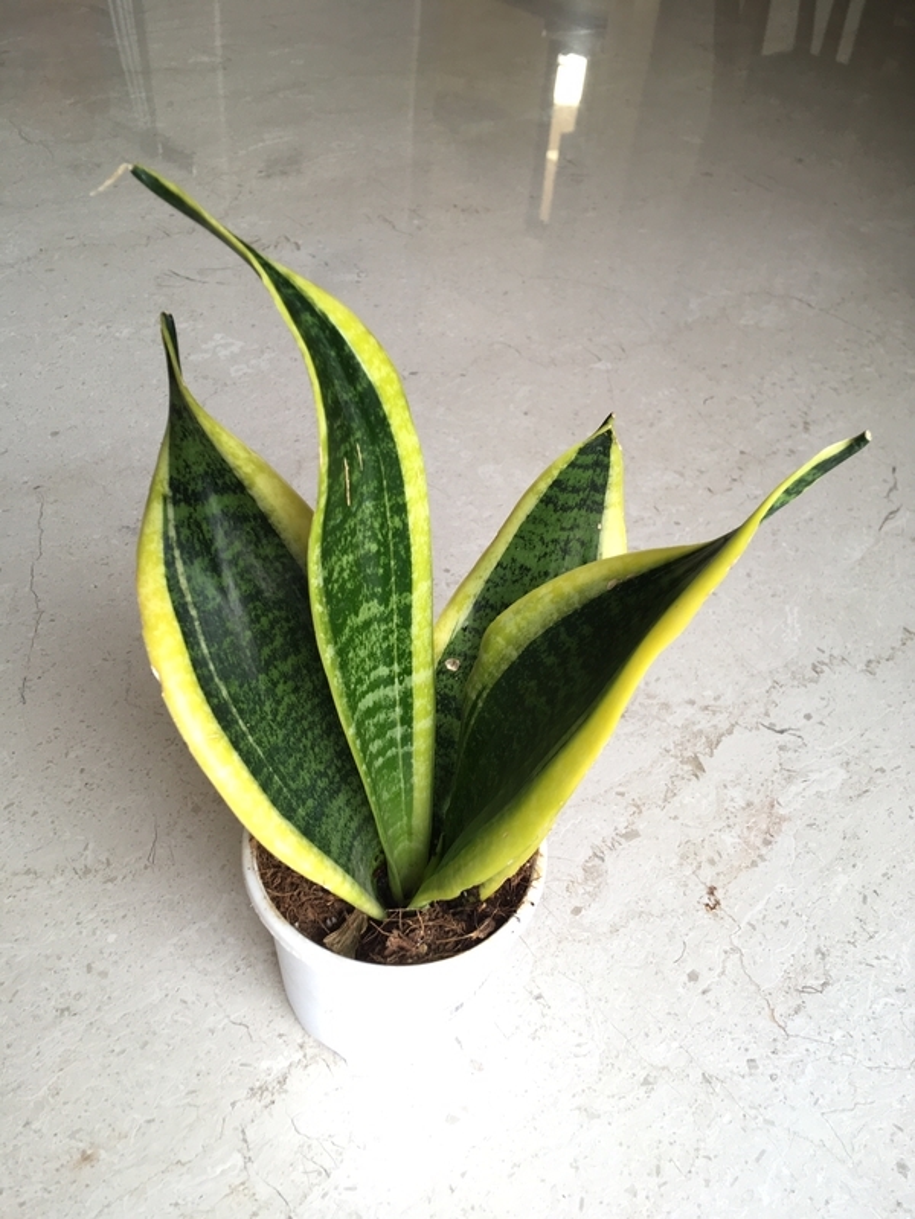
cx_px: 458
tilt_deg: -41.3
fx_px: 1022
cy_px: 610
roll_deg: -6.1
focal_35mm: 29
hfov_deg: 48.2
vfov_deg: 61.7
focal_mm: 4.15
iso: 32
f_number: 2.2
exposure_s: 1/33
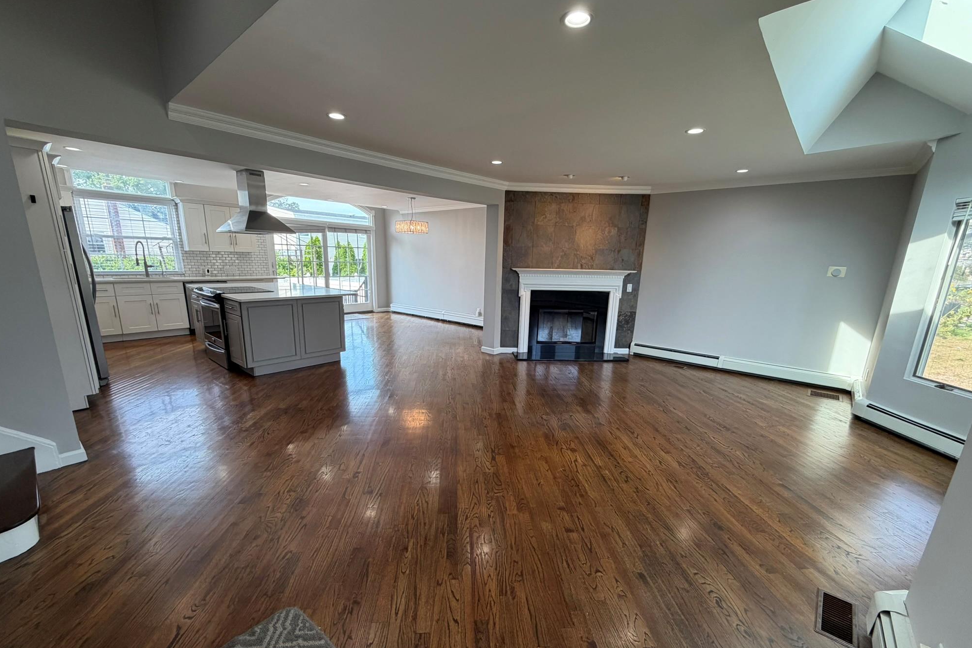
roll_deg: -1.3
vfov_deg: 77.1
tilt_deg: -15.1
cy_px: 355
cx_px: 483
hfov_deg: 100.4
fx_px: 405
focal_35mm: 15
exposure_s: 1/120
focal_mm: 2.22
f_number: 2.2
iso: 160
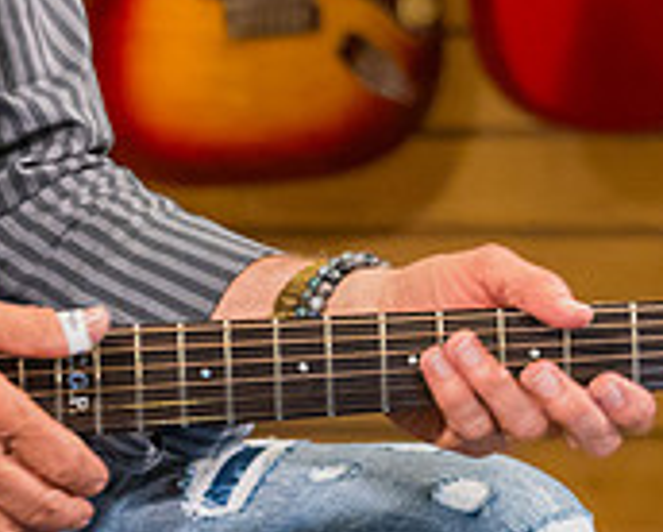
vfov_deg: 3.4
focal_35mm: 456
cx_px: 13
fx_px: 8958
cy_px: -159
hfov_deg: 4.2
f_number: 4
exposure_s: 1/200
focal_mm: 116
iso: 6400
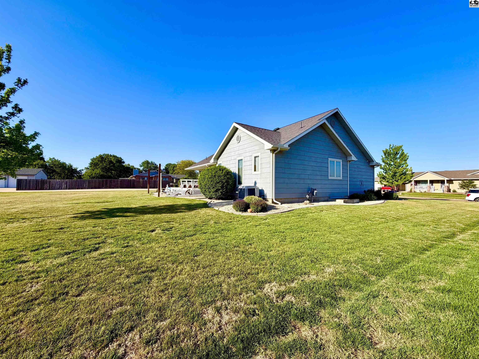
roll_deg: +0.3
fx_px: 194
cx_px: 240
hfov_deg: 102.1
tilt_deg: +1.6
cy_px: 180
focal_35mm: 14
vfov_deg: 85.7
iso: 25
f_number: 2.2
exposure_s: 1/770
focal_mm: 2.22
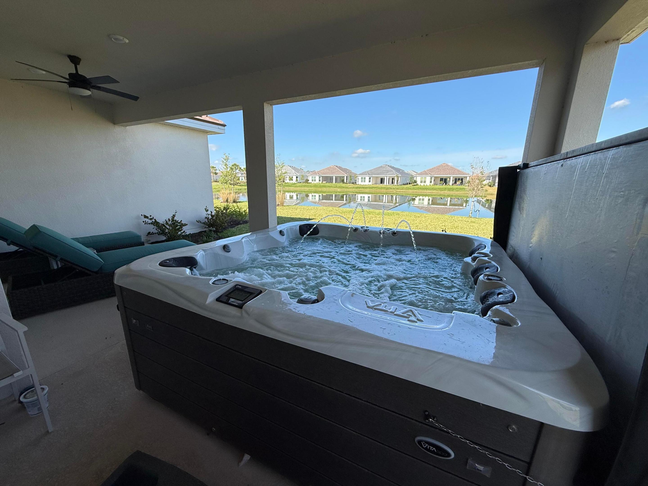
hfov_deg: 102.1
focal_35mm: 14
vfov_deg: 85.7
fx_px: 262
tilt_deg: -13.1
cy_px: 243
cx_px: 324
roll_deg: -0.2
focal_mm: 2.22
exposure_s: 1/1125
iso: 50
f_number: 2.2
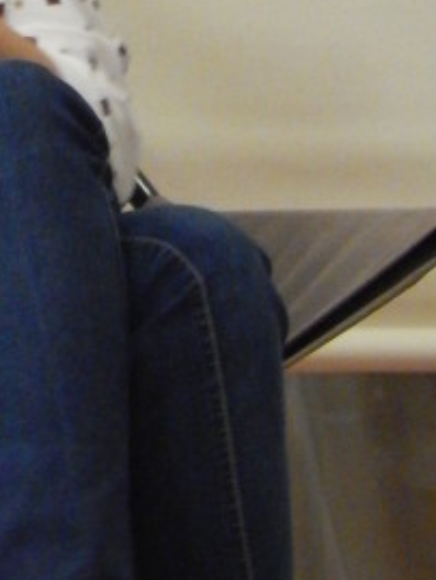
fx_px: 9380
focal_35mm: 559
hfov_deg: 2.7
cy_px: -218
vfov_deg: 3.5
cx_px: 123
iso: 800
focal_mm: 26.4
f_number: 5.6
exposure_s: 1/10
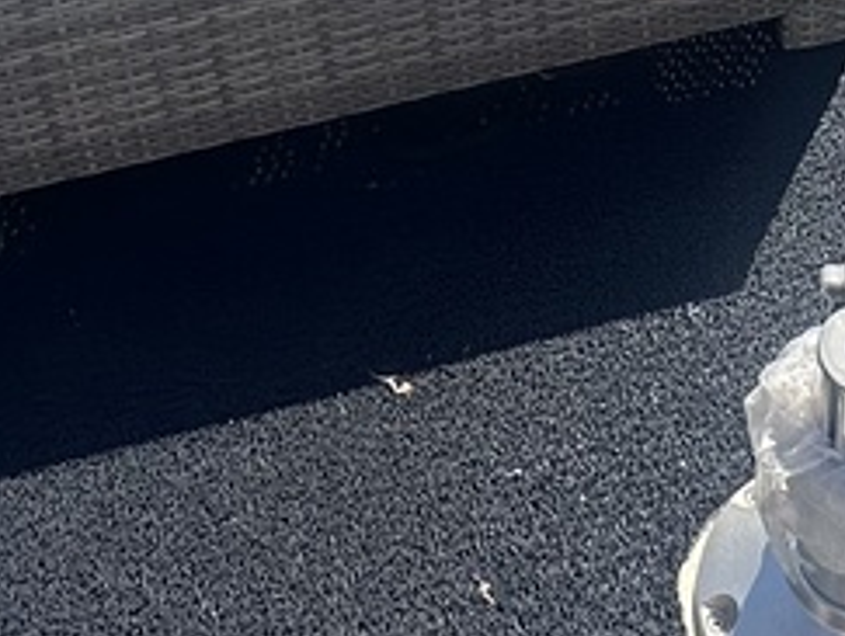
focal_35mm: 69
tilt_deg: -28.9
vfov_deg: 18.3
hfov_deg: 28.0
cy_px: -386
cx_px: 553
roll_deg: +1.2
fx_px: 1687
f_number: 2.2
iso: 40
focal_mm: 2.22
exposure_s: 1/979
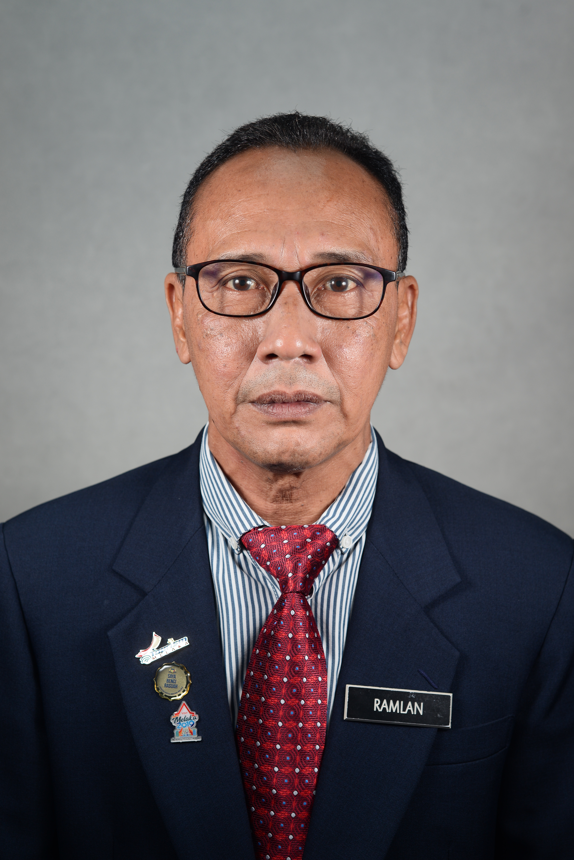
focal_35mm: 50
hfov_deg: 27.0
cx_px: 287
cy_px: 430
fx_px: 1195
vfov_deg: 39.6
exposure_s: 1/200
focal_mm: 50
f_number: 5.6
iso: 200
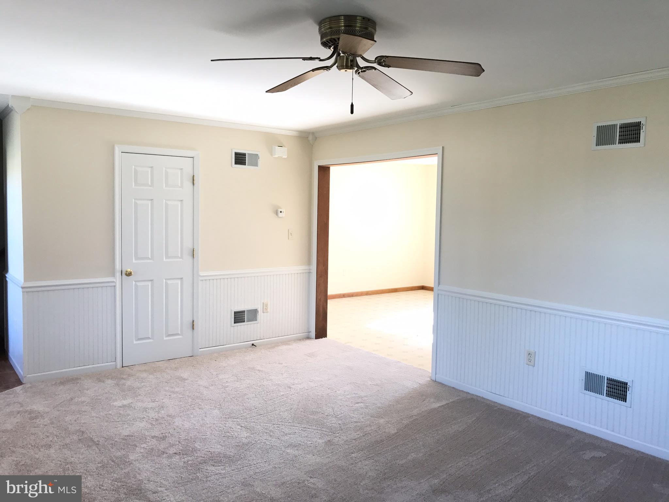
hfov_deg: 63.4
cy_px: 251
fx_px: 541
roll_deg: -0.7
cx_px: 334
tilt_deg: -4.6
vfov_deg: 49.7
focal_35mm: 28
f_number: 1.8
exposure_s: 1/57
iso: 25
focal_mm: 3.99
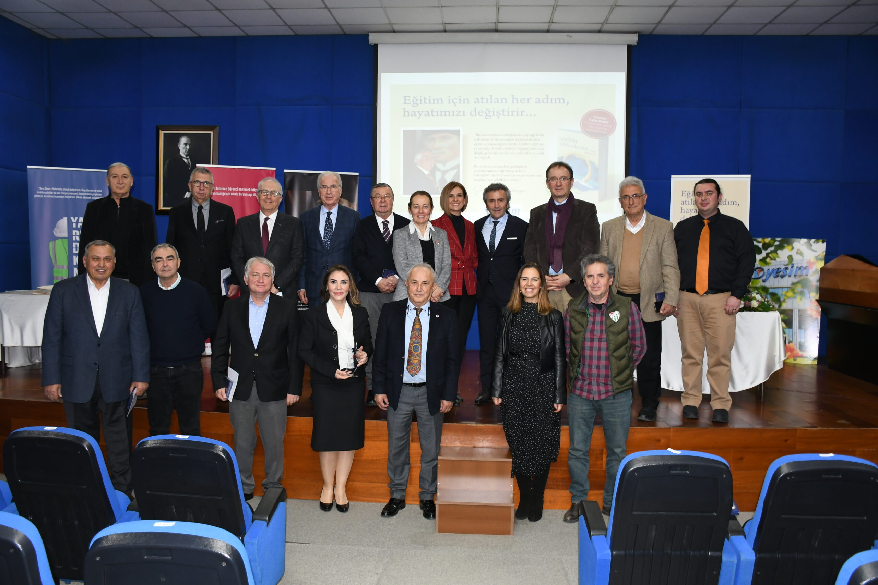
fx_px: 732
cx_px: 439
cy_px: 292
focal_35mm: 30
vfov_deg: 43.6
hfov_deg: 61.9
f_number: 4.5
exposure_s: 1/60
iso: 720
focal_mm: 20
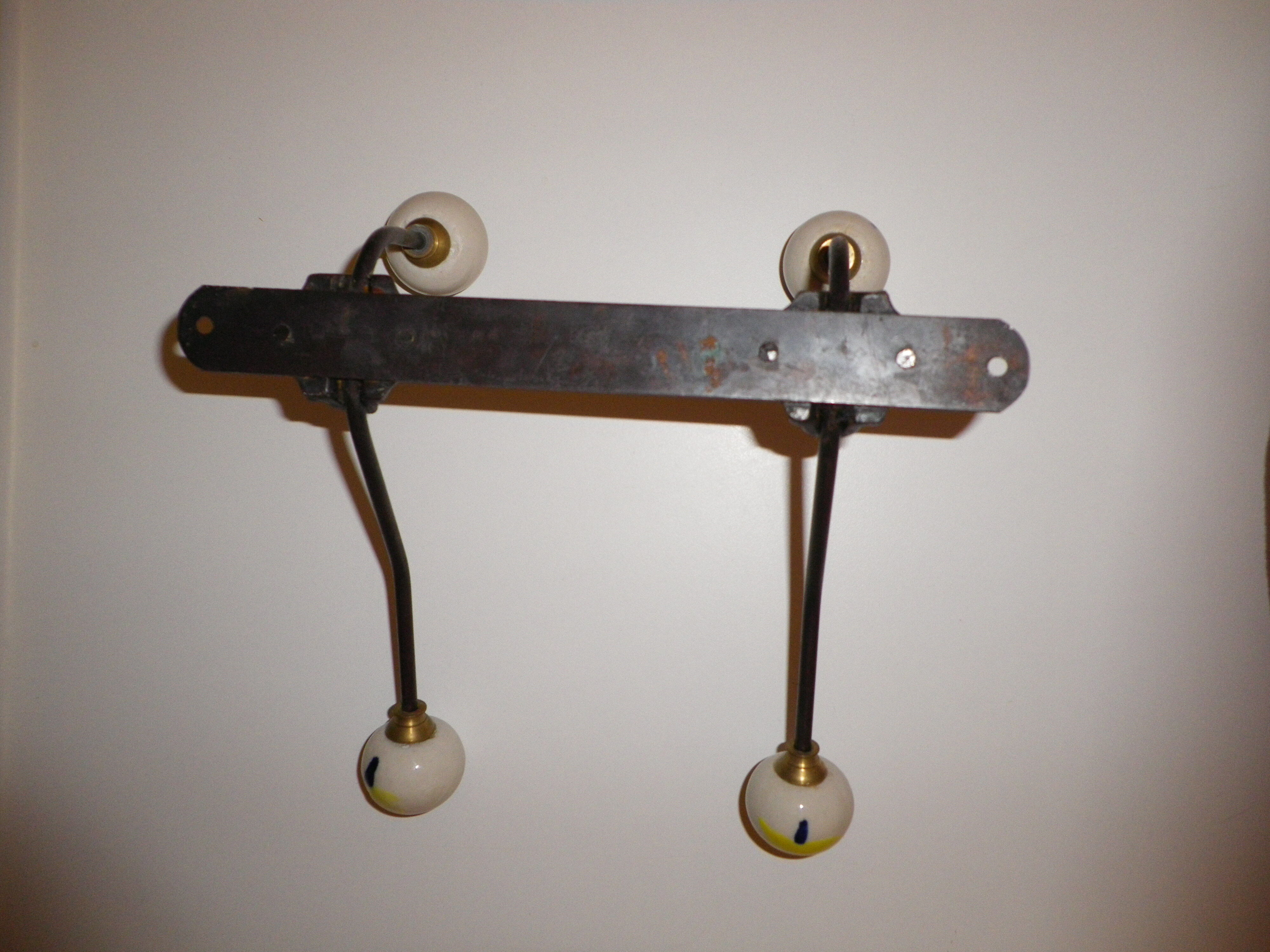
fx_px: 1027
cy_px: 476
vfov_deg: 49.7
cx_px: 635
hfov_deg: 63.4
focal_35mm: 28
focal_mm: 4.9
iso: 160
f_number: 2.6
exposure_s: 1/60
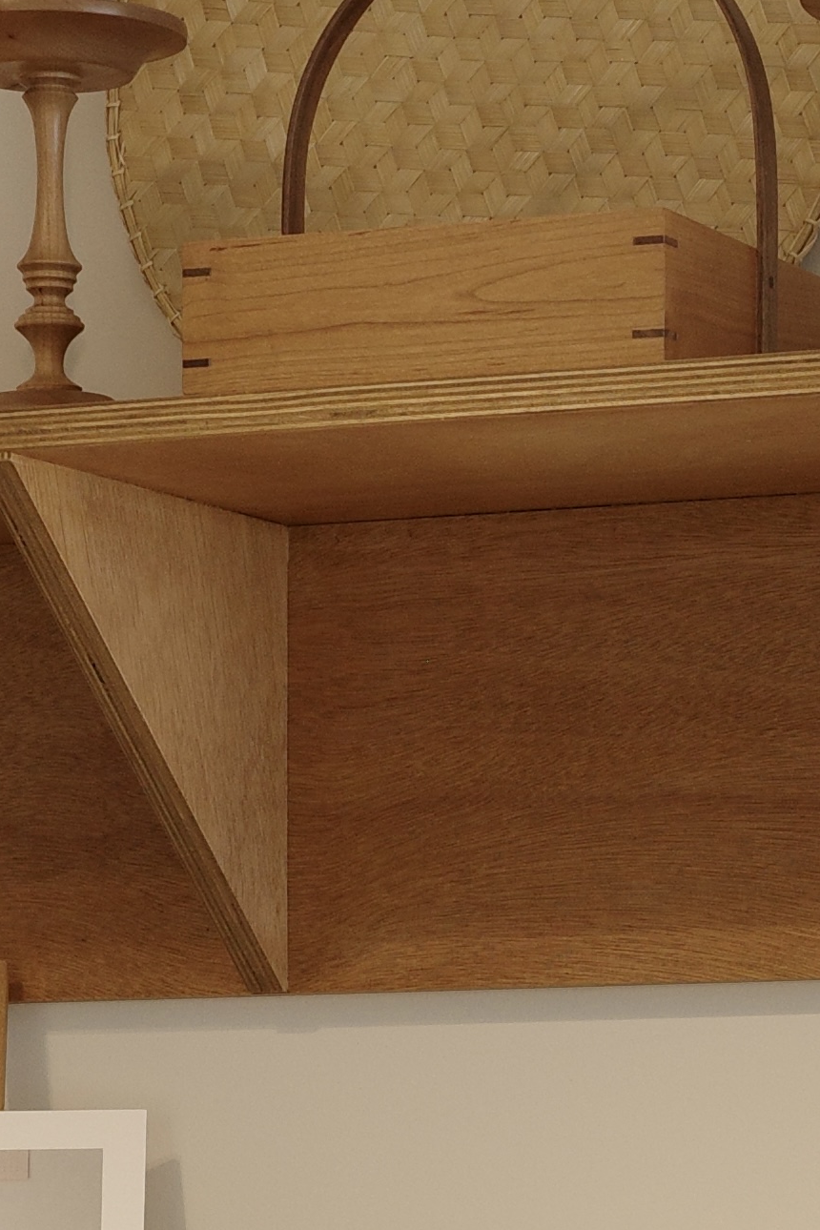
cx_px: 745
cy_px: 1194
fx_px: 6355
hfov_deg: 7.4
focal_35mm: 186
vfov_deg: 11.0
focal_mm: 26
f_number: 3.2
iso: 320
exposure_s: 1/160
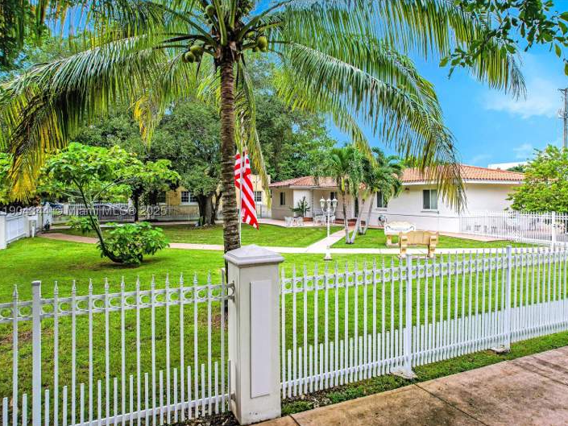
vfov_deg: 56.8
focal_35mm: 24
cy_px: 213
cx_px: 307
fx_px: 394
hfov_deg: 71.5
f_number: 2.8
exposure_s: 1/640
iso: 100
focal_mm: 8.38
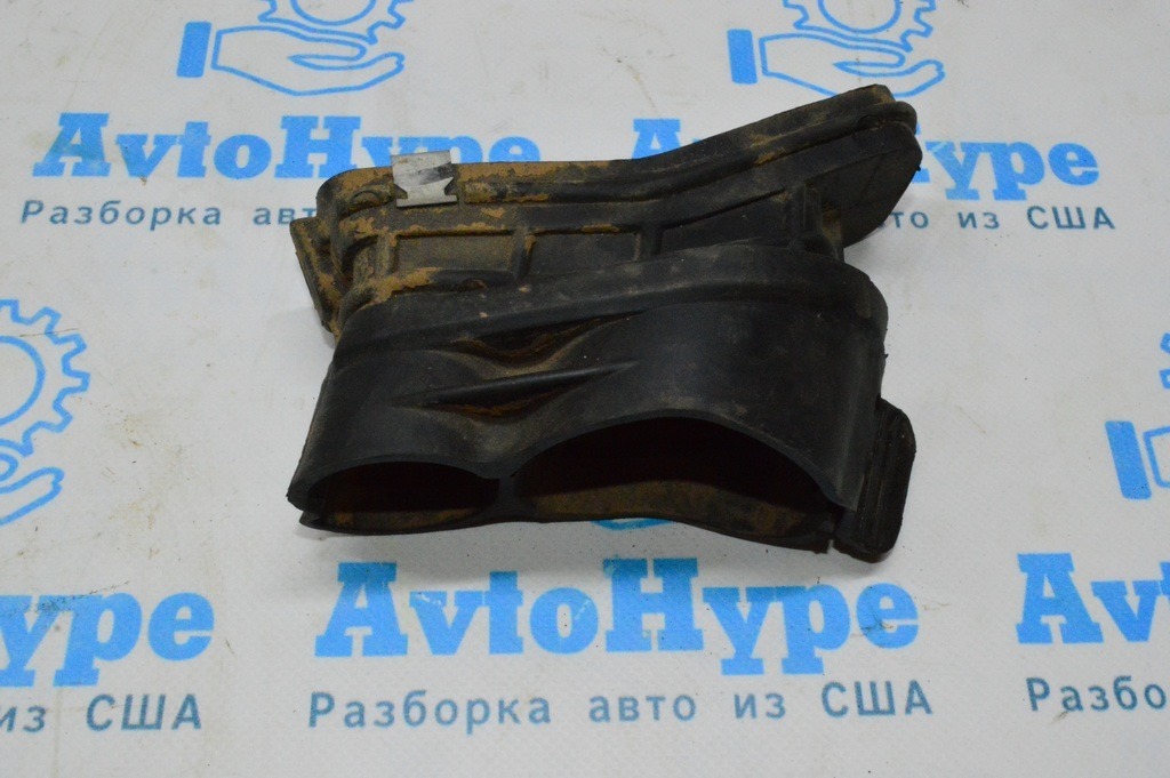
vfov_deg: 34.2
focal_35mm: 39
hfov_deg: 49.6
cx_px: 585
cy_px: 389
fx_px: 1266
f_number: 25
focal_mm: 26
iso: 6400
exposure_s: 1/60
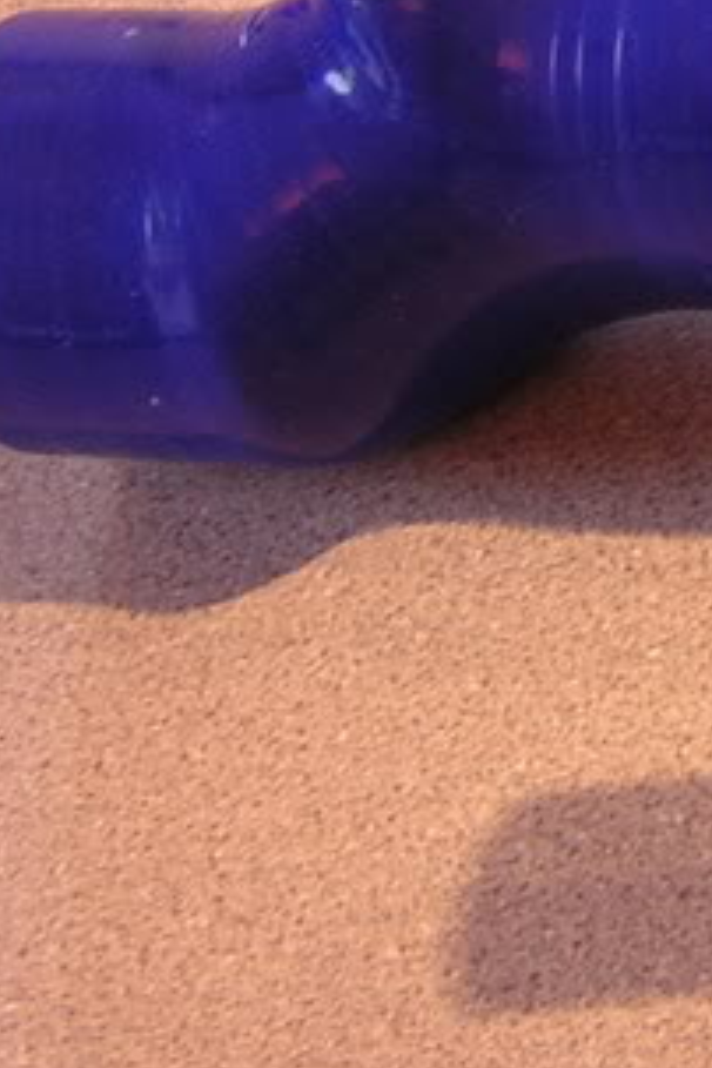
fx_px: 2937
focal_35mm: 99
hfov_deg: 12.7
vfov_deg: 20.3
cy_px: 137
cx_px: 1258
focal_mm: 4.7
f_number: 2.6
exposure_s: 1/5.1
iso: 100
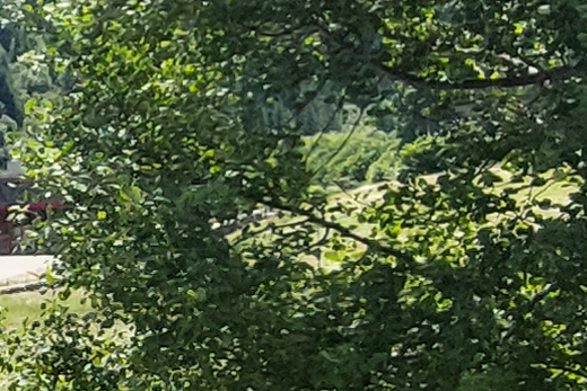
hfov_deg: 15.0
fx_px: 1696
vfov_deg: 13.1
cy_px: 294
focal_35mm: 104
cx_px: -669
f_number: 2.2
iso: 50
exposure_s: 1/700
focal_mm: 1.74
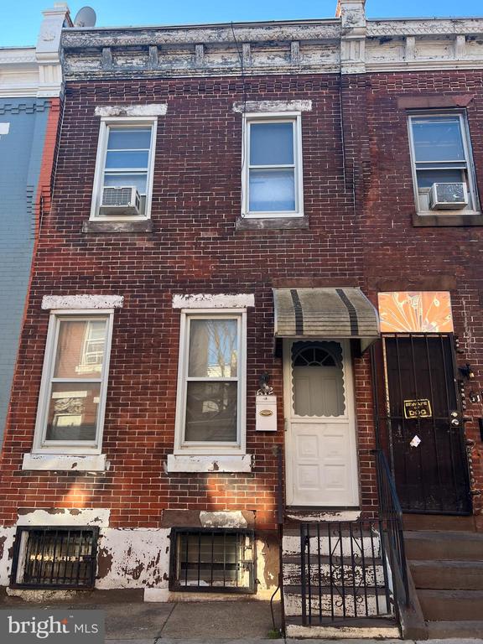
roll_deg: -0.9
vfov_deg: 67.3
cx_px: 242
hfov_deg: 53.1
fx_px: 484
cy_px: 322
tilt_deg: +17.4
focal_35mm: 26
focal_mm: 5.7
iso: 50
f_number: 1.5
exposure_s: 1/705
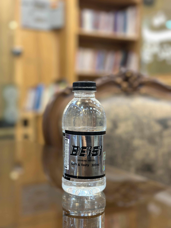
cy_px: 114
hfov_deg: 30.3
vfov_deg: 39.7
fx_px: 316
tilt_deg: -4.3
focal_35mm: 48
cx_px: 86
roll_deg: -0.4
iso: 160
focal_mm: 6.86
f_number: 1.78
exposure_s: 1/50
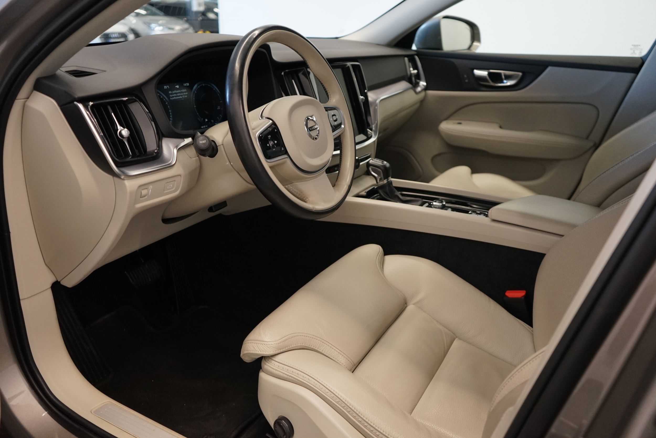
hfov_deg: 65.5
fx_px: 510
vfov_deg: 46.4
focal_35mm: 28
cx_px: 328
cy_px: 219
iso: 1600
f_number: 3.5
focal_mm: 28
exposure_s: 1/160
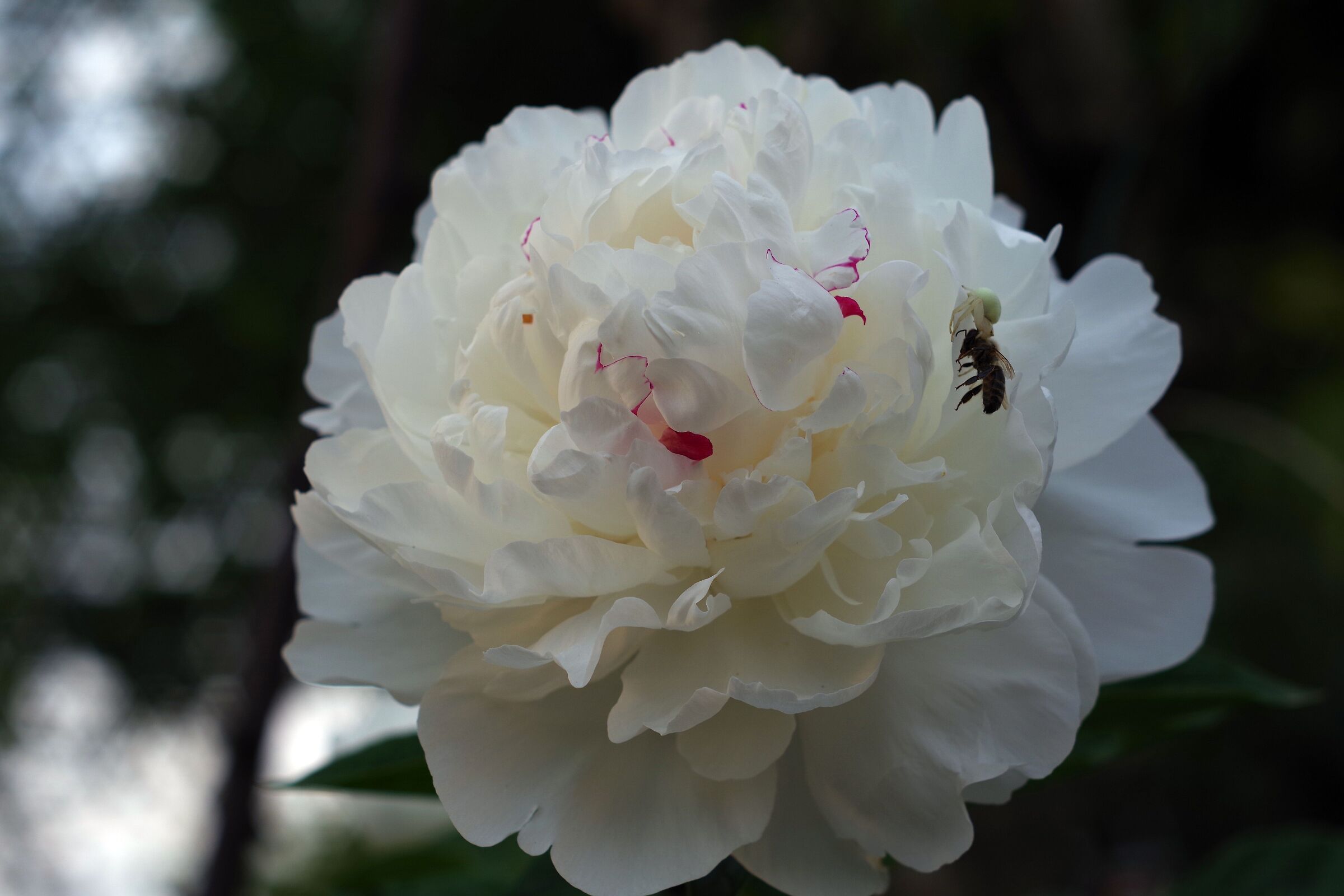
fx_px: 2800
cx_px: 672
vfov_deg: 18.2
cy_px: 448
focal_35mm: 75
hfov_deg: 27.0
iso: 100
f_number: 4
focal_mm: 50
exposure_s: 1/250
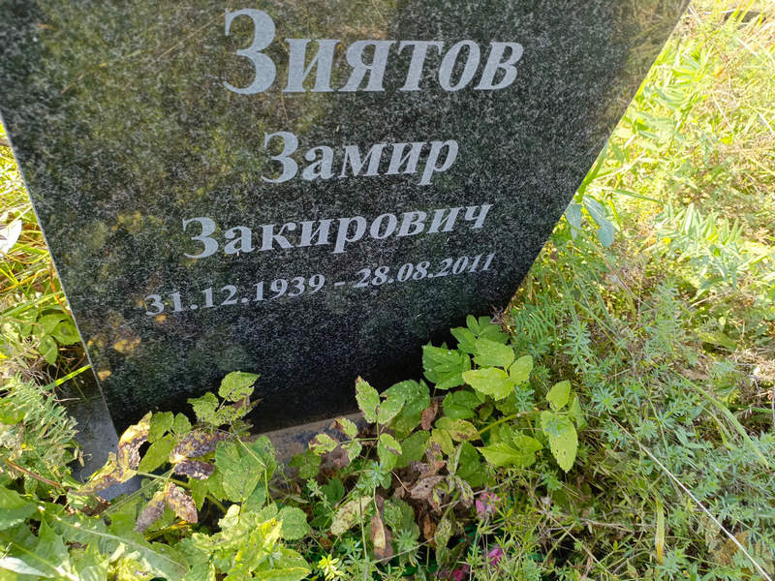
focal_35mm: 25
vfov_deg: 54.9
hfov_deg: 69.4
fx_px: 560
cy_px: 290
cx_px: 388
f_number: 1.69
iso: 113
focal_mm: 4.76
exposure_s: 1/120
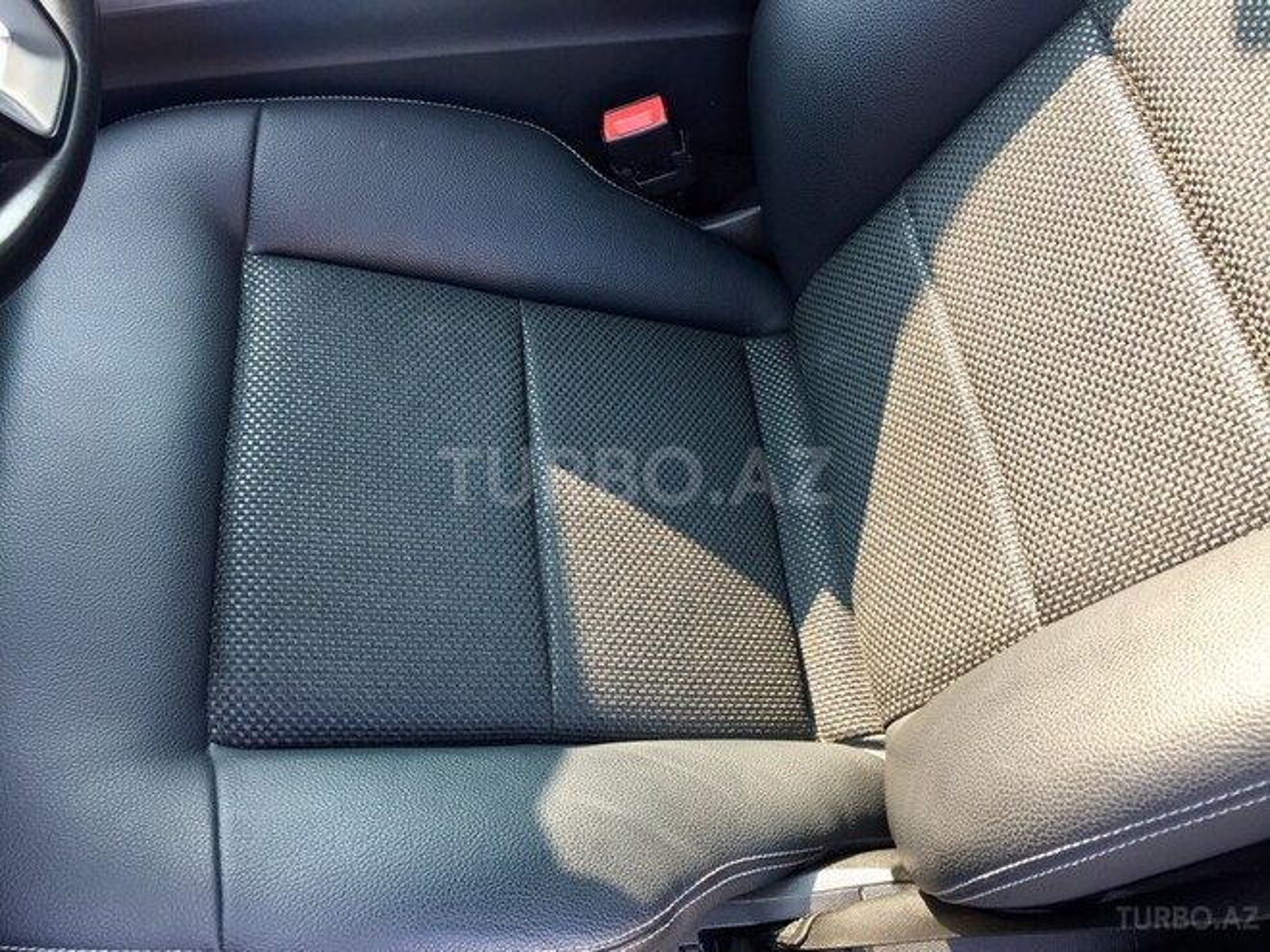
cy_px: 476
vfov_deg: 48.2
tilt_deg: -59.8
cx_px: 635
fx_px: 1064
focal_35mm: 29
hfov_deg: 61.7
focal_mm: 4.15
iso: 50
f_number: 2.2
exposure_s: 1/100
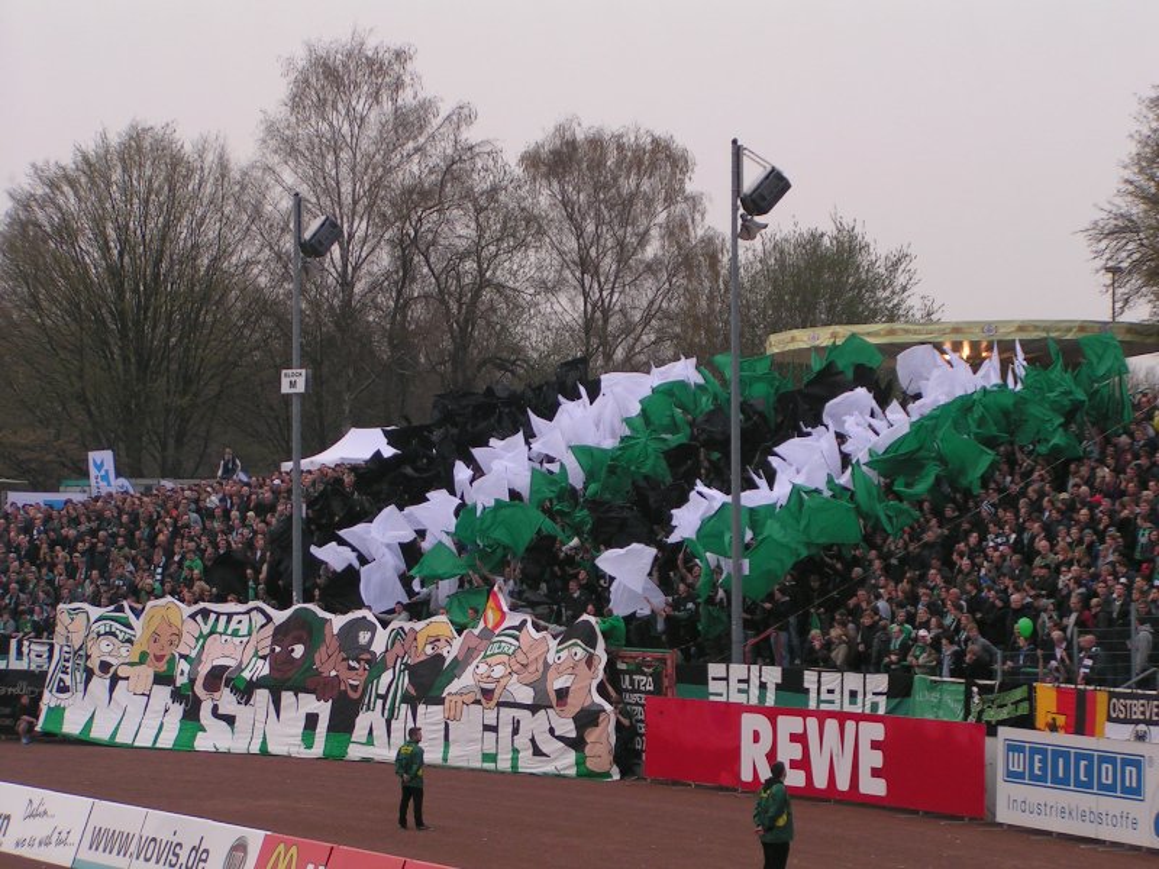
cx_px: 580
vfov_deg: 14.9
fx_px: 3315
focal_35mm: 99
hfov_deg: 19.8
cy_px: 434
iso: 50
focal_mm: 15.2
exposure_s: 1/200
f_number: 3.5
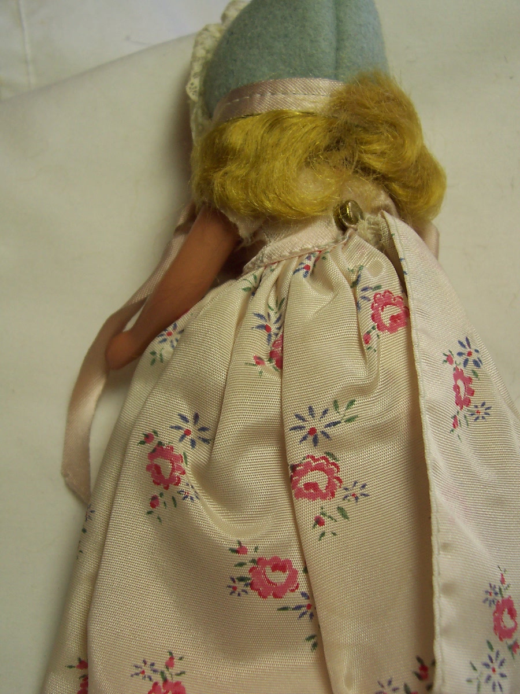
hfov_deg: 38.7
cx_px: 260
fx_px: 741
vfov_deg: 50.1
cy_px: 347
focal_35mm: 37
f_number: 2.8
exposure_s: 1/125
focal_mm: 5.6
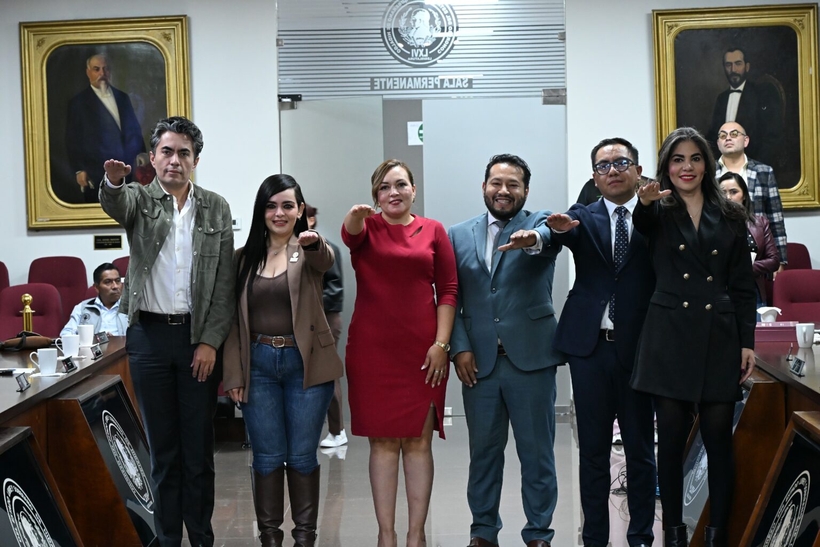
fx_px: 1982
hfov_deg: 23.4
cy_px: 274
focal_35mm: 87
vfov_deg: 15.7
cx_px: 410
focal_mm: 87
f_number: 7.1
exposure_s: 1/50
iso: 5000
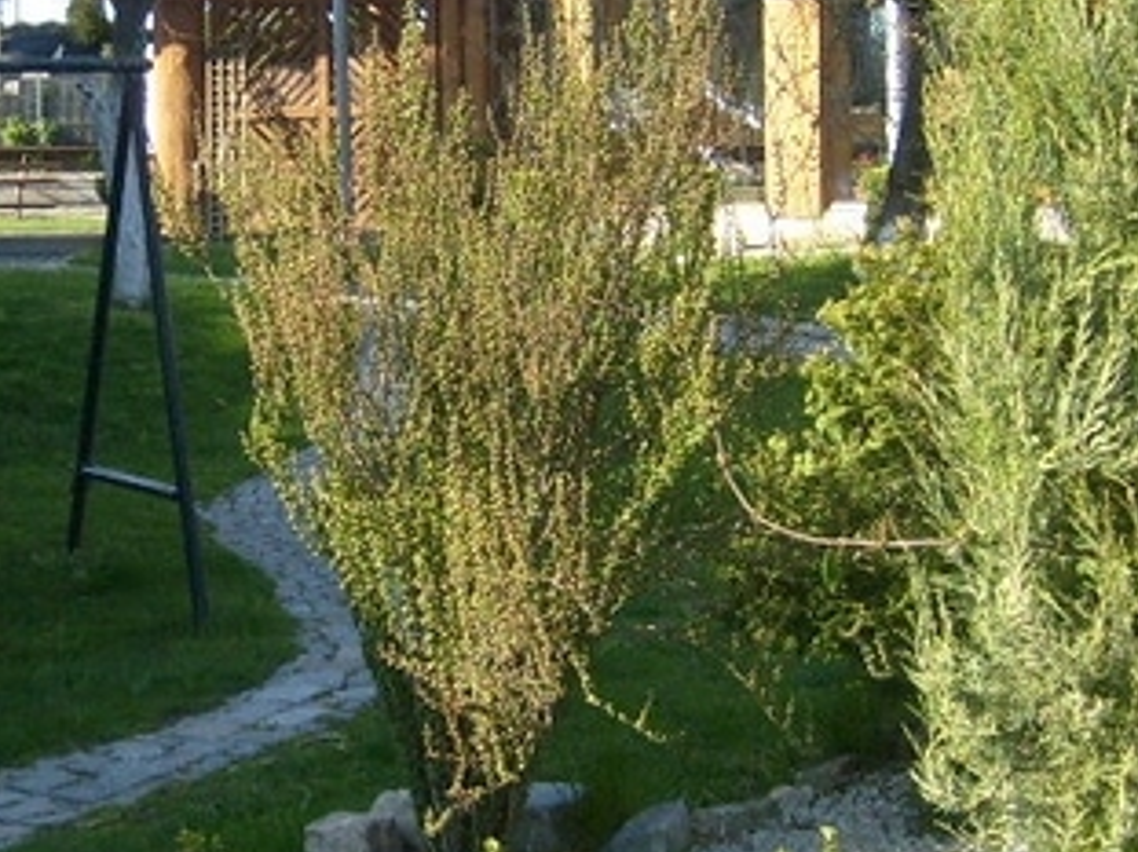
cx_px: 348
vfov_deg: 16.4
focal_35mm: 90
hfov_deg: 21.7
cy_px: 314
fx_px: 2958
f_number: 7.1
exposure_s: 1/90
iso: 80
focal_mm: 5.8
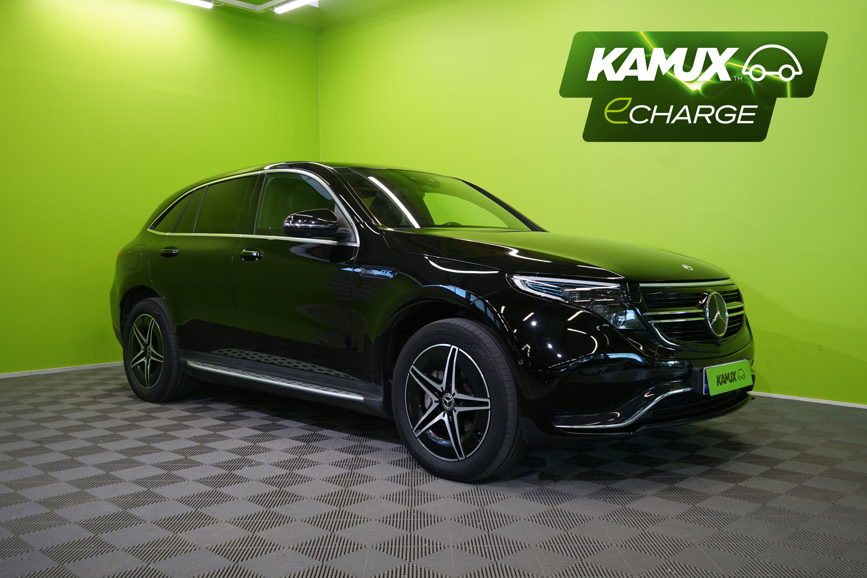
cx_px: 434
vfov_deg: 41.1
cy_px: 289
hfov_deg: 58.7
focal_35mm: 32
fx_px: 771
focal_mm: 32
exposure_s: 1/30
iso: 500
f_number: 6.3
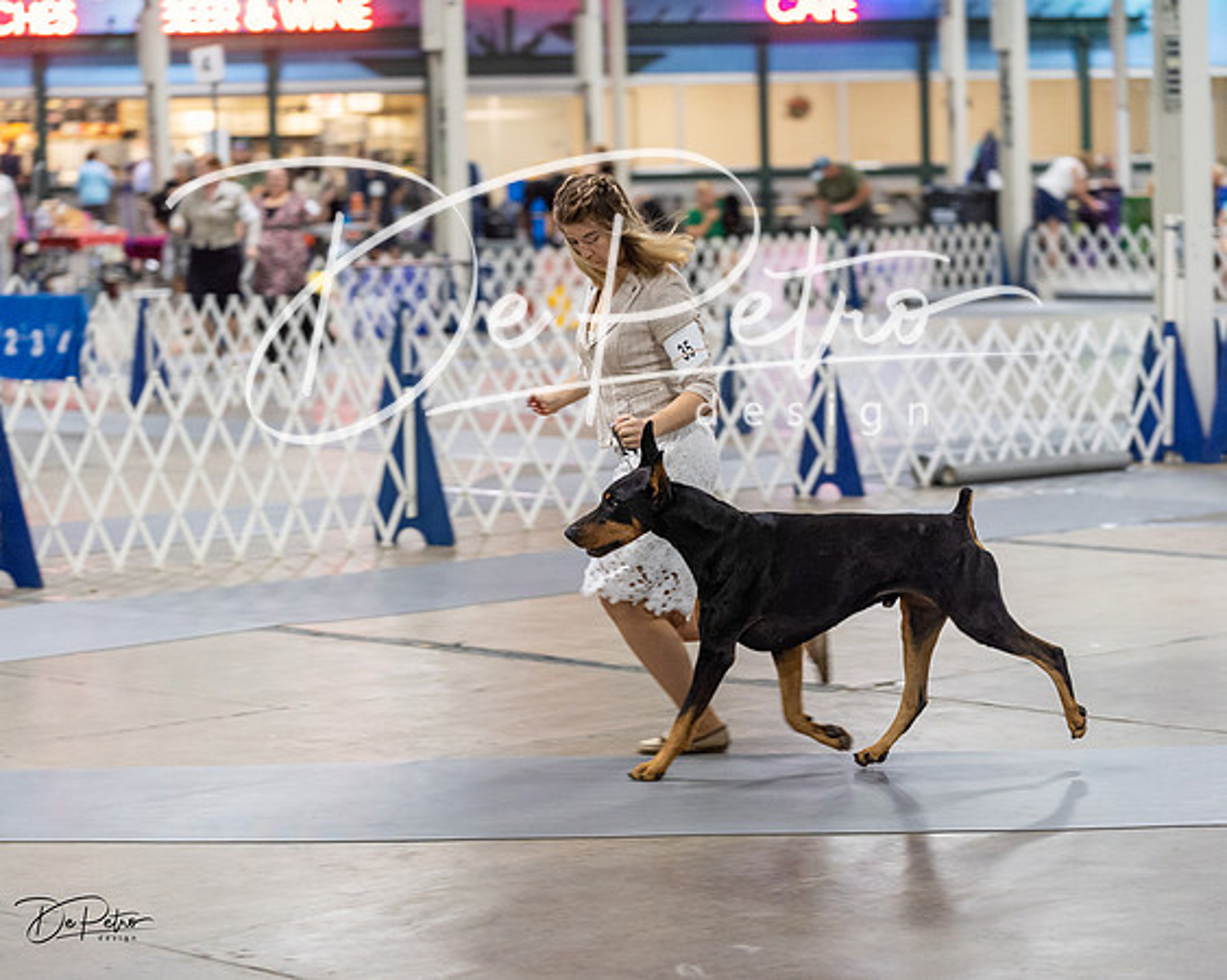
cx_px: 614
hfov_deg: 17.6
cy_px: 490
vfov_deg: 14.1
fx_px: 3966
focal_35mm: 109
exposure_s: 1/160
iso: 2000
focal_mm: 97
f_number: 2.8
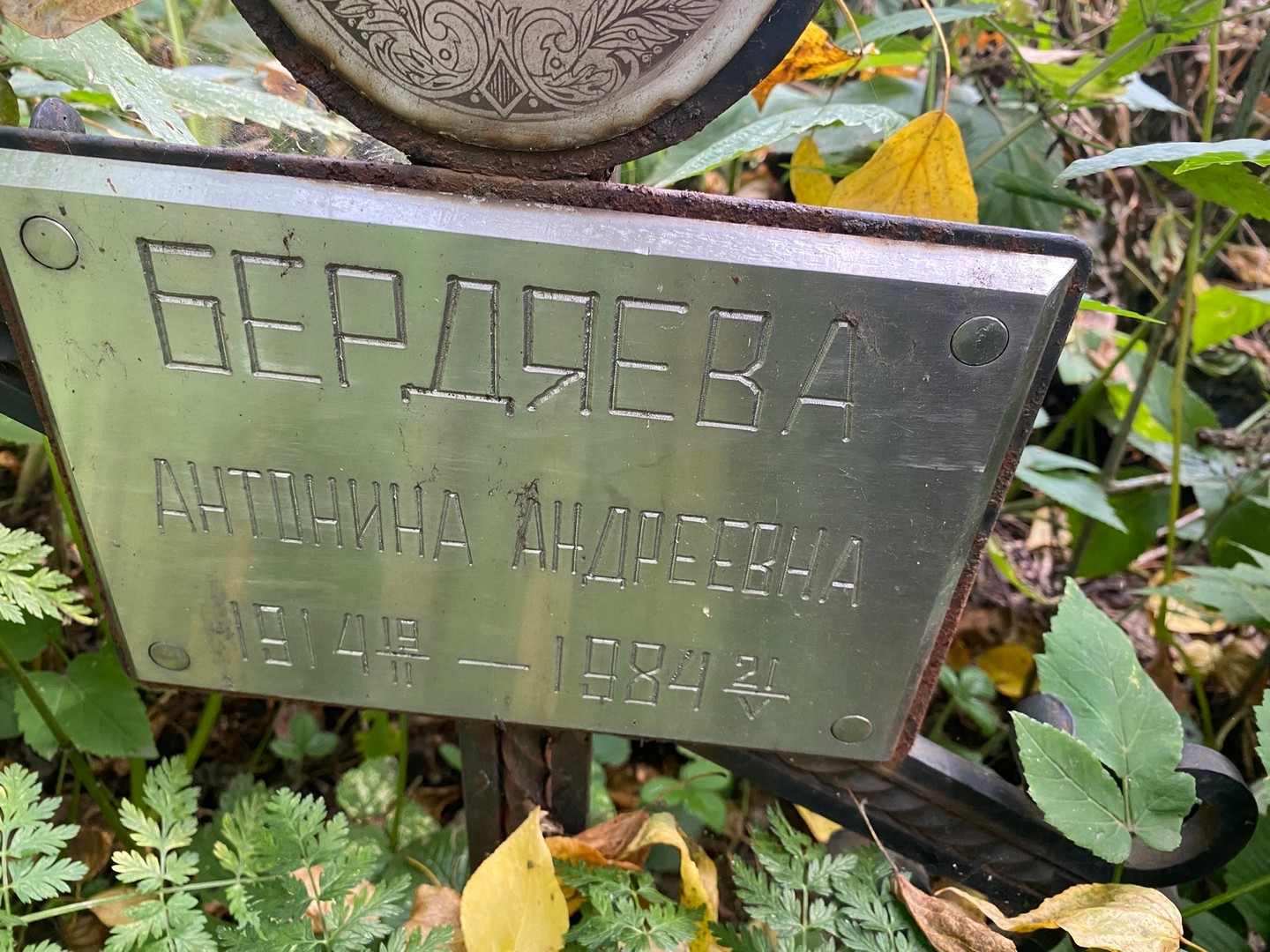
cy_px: 476
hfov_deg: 67.3
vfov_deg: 53.1
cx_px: 635
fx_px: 954
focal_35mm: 26
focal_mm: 4.25
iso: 125
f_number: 1.8
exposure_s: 1/92
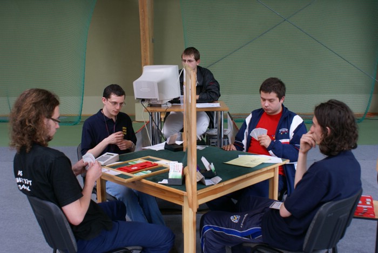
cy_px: 126
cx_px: 189
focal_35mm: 39
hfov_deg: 49.5
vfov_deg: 34.3
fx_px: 410
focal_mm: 26
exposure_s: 1/25
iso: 200
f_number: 5.6
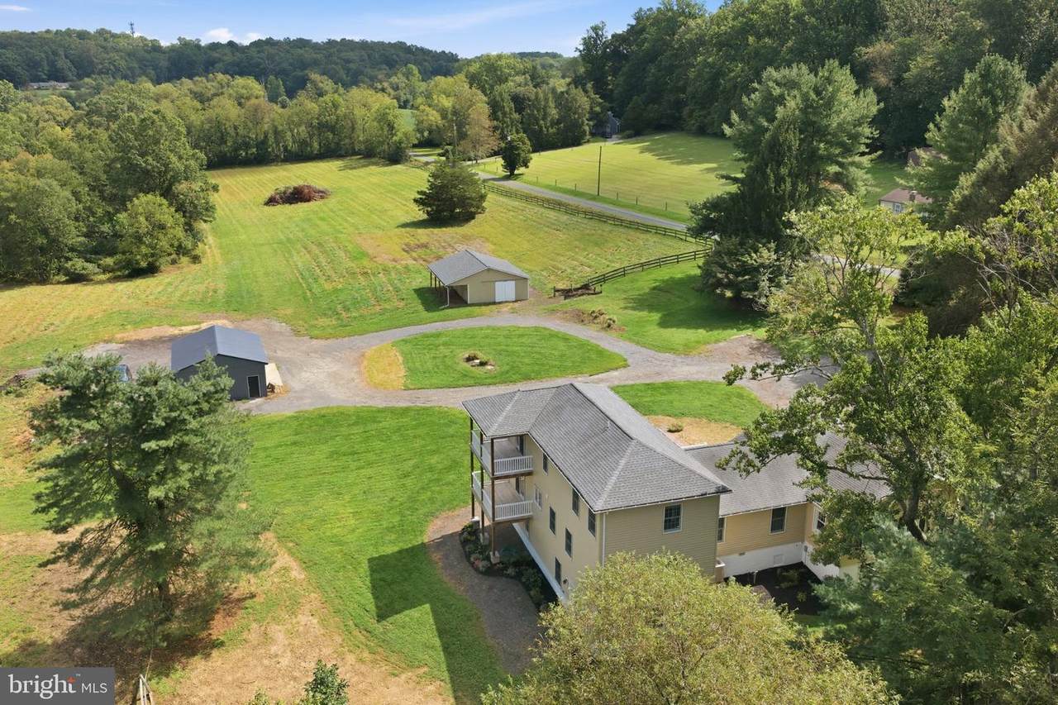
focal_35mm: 28
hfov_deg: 65.5
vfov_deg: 46.4
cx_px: 529
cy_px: 352
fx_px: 823
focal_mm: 14.4
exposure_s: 1/1250
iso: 250
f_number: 2.8
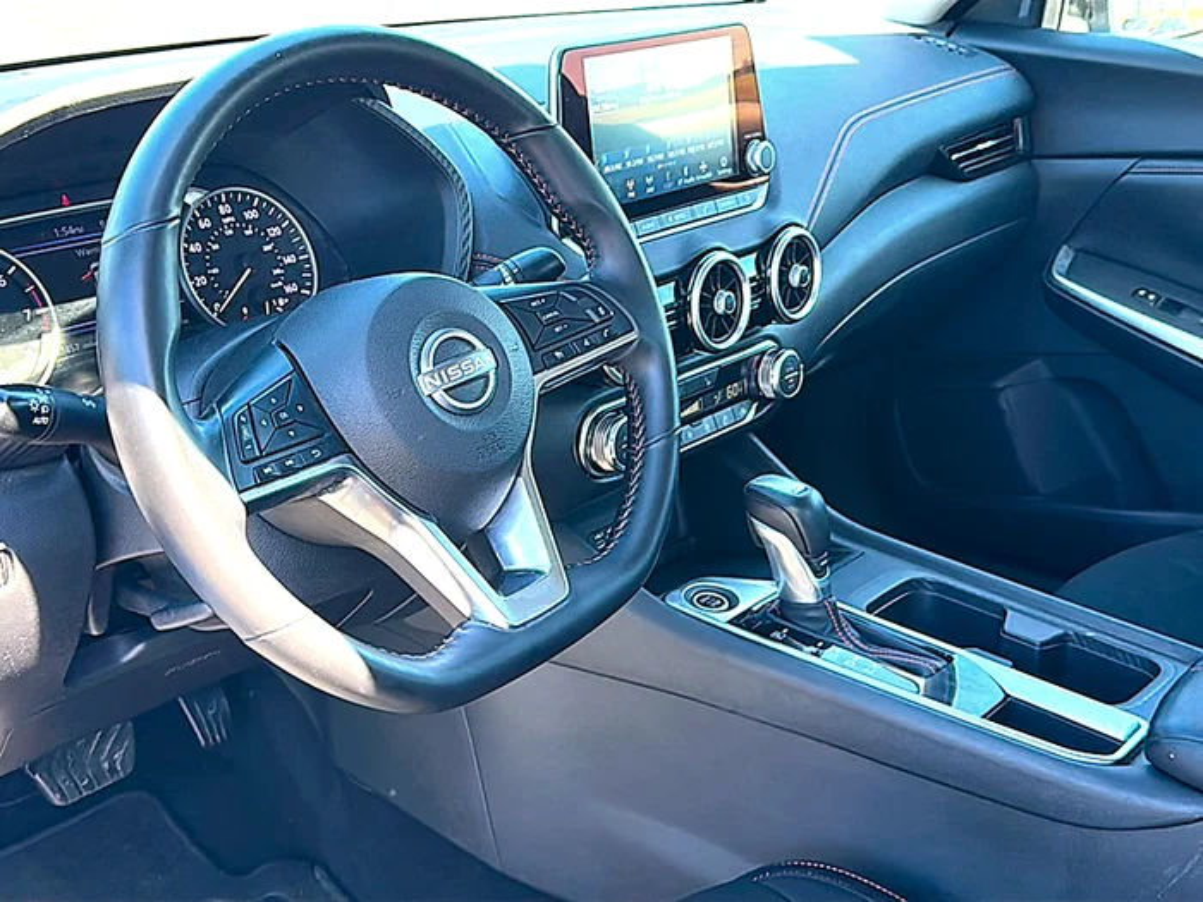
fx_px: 1321
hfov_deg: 49.0
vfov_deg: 37.7
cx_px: 602
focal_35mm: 38
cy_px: 451
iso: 125
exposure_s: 1/349
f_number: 1.78
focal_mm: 6.86
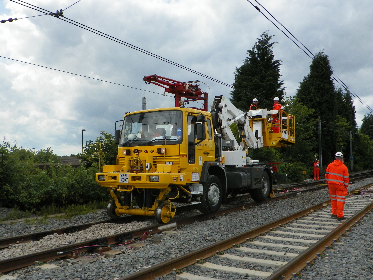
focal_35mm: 36
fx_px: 388
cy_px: 140
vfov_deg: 39.7
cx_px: 186
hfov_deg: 51.4
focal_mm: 6.4
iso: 64
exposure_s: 1/400
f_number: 5.6
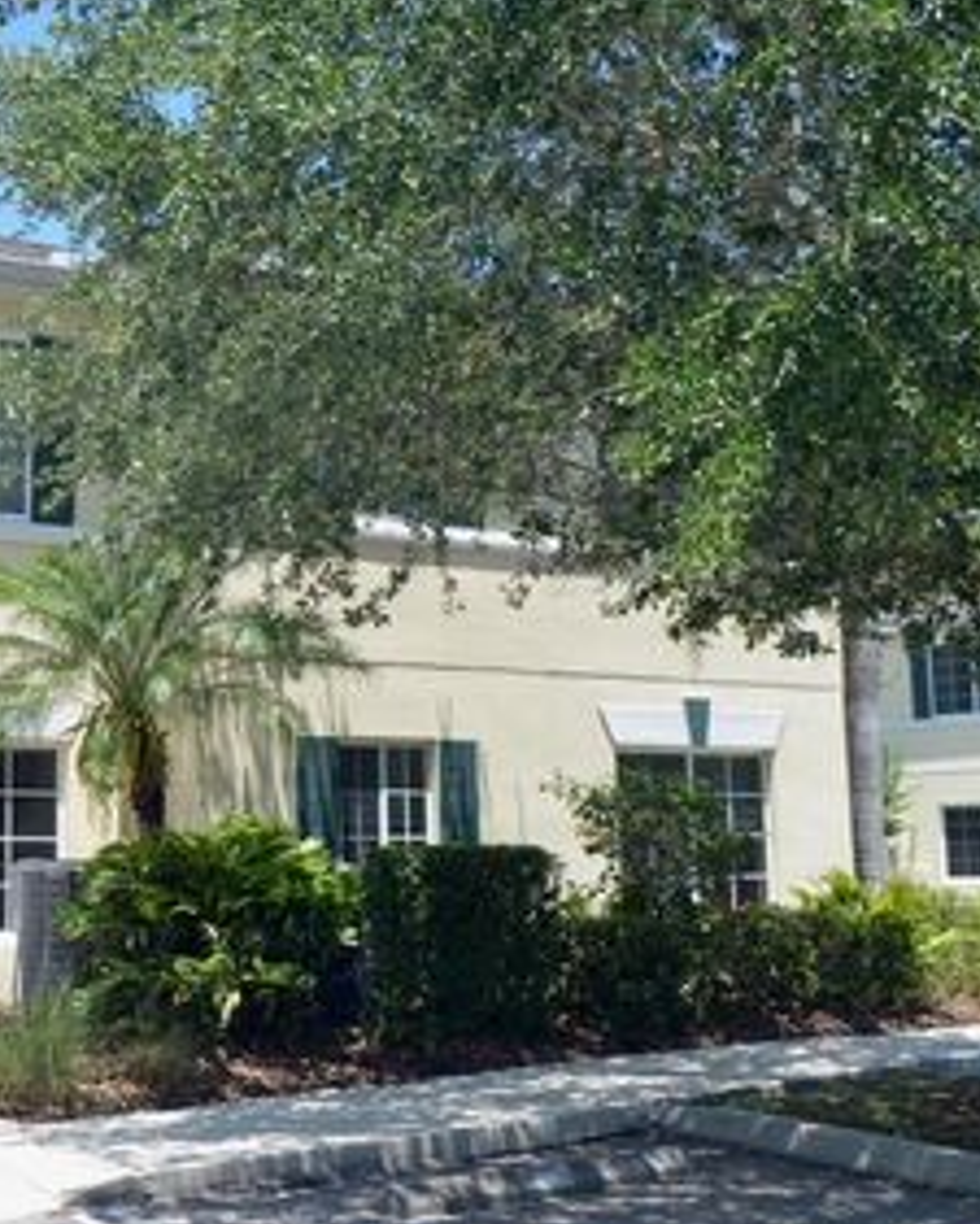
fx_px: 1631
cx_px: 96
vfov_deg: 41.1
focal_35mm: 45
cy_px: 547
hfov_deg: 31.8
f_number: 8
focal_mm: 18
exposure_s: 1/250
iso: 140
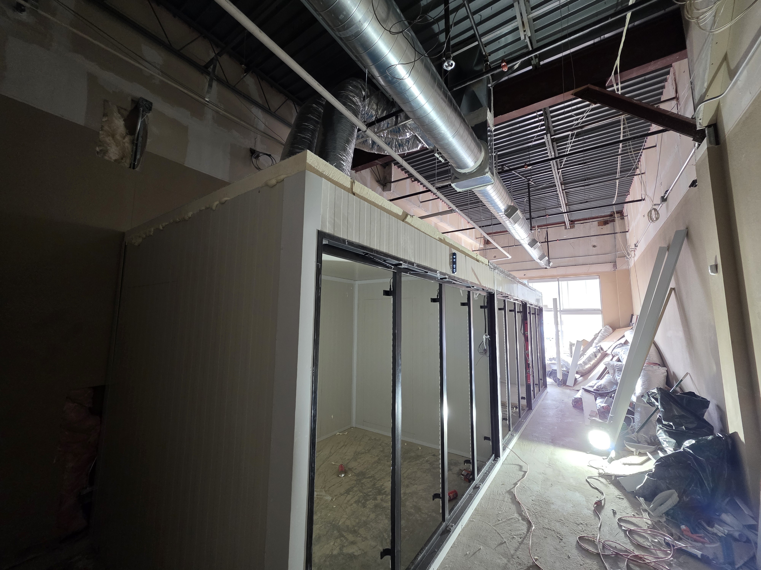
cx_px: 380
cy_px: 285
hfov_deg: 106.2
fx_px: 286
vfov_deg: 89.9
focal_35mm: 13
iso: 320
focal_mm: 2.2
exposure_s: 1/60
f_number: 1.9
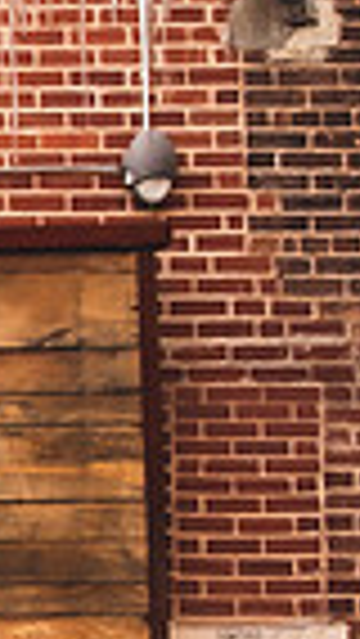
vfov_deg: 20.5
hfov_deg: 9.0
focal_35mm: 104
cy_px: 443
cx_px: -778
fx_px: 1763
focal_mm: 24
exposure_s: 1/160
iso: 500
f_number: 2.8
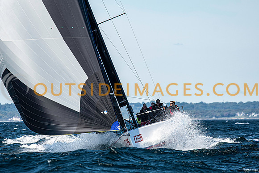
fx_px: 3465
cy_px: 86
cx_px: 130
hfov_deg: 4.3
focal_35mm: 482
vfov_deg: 2.9
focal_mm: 300
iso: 320
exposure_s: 1/2000
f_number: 5
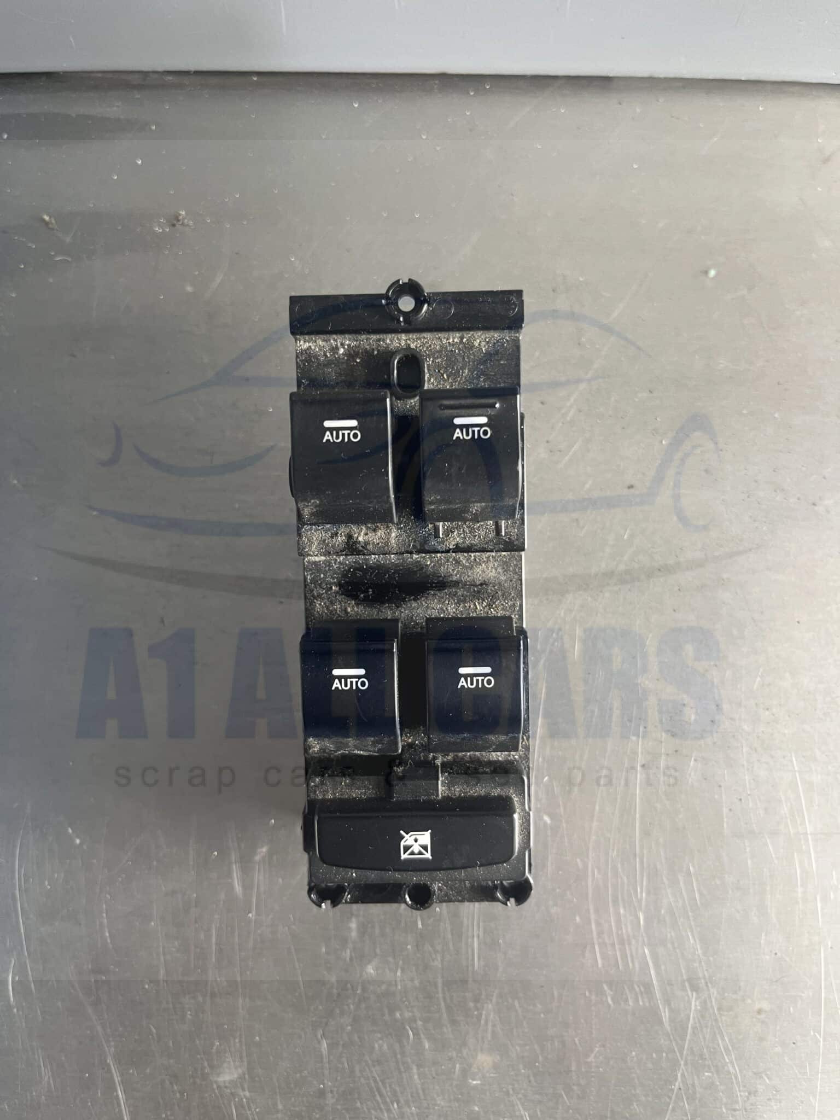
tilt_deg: -80.9
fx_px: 841
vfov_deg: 67.3
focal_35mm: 26
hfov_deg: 53.1
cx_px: 420
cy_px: 560
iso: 125
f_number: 1.6
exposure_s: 1/69
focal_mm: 5.1
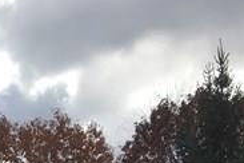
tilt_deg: +2.0
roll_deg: +0.2
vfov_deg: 7.3
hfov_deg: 10.9
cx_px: -273
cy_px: 468
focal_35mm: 169
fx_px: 1145
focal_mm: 4.15
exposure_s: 1/855
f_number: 2.2
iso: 25
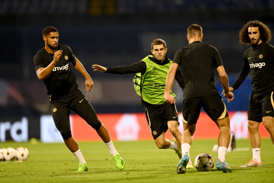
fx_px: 3044
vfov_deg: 3.4
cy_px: 92
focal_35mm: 400
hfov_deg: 5.2
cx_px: 137
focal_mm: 400
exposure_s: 1/1000
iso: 3200
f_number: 2.8
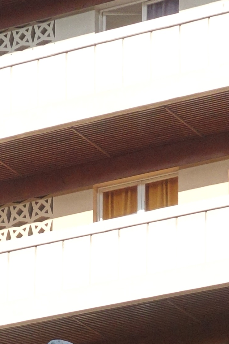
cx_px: 87
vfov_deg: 7.4
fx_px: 2537
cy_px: 752
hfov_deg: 5.2
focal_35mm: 266
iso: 200
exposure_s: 1/250
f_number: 5.6
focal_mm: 19.98
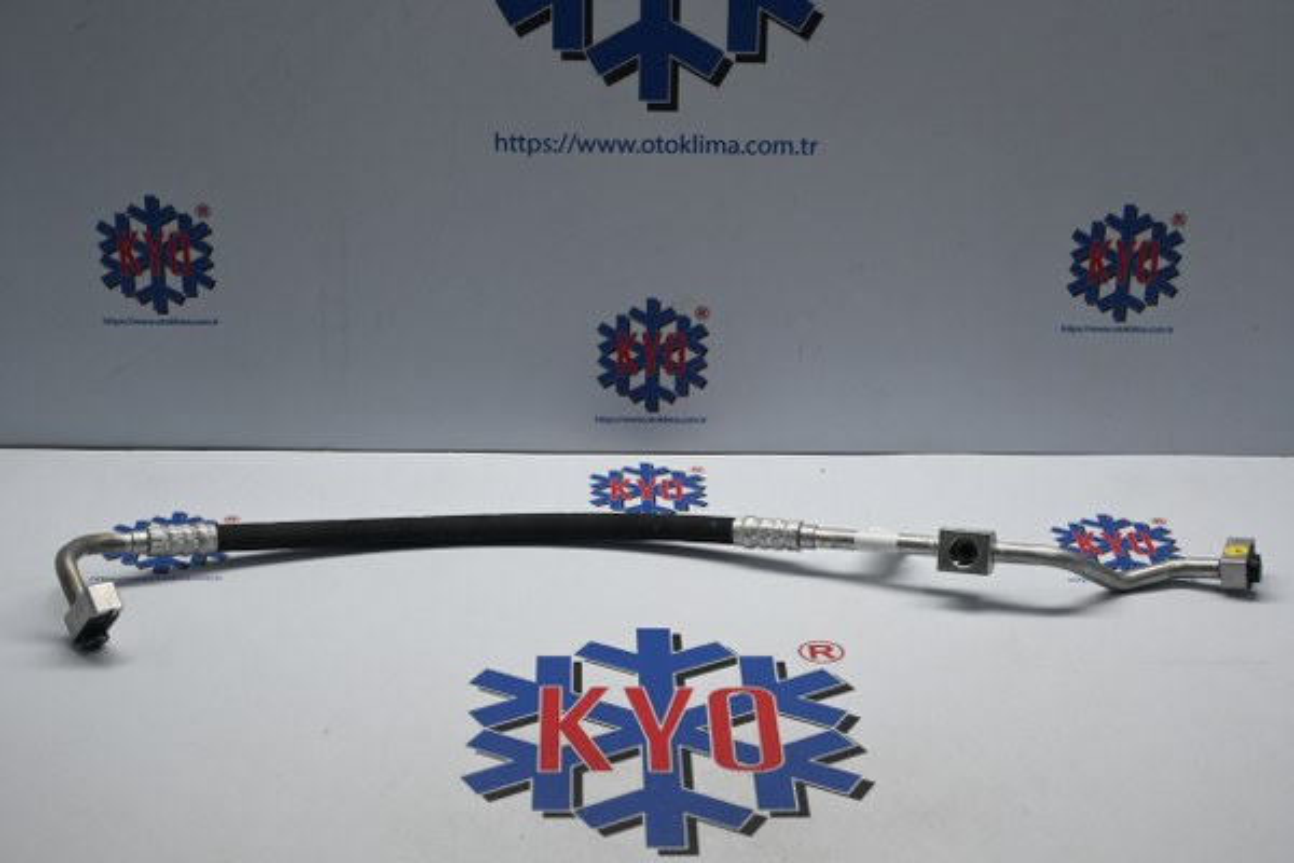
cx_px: 647
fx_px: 2210
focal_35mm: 62
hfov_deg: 32.6
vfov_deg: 22.1
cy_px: 432
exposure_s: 1/60
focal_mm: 41
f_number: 5.6
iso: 280
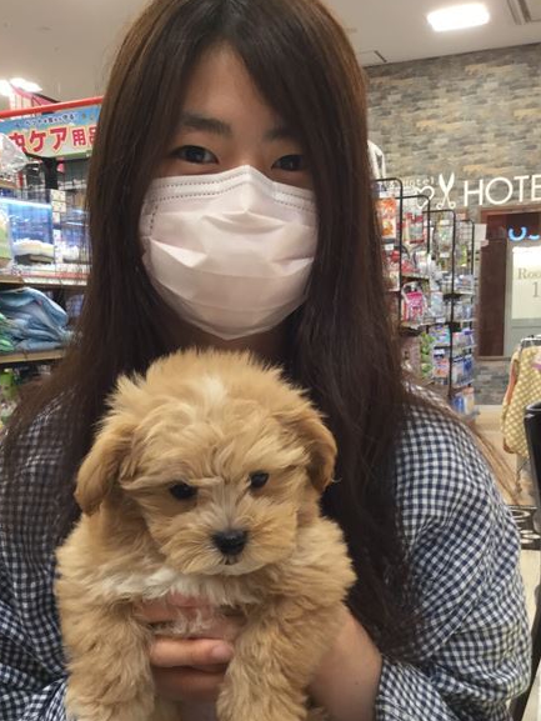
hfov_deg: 33.5
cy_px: 485
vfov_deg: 43.2
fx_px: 896
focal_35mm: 43
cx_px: 217
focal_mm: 3.3
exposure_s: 1/30
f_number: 2.4
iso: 50
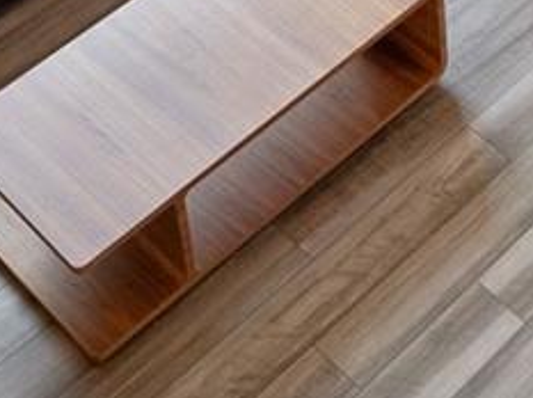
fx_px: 1829
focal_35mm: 119
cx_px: 608
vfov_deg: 10.2
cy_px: -672
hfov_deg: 16.0
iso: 400
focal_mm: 12
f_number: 8
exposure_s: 1/20
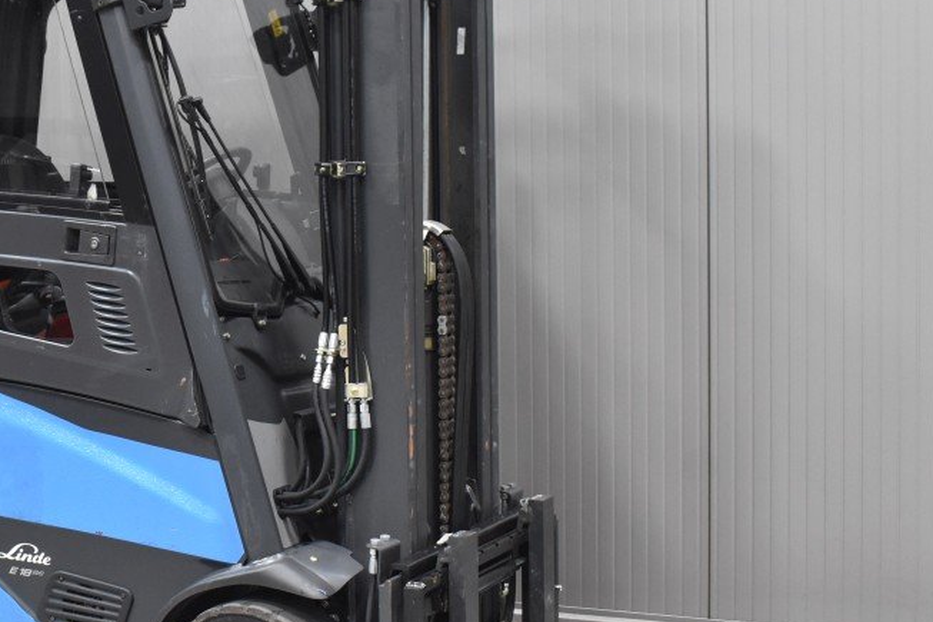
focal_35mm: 69
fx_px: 1786
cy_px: 299
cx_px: 206
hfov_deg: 28.7
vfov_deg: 19.7
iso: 1600
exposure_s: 1/25
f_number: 5.6
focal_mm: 25
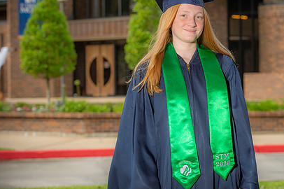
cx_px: 184
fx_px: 970
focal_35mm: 123
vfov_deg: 11.1
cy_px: 88
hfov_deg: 16.6
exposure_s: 1/250
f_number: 5.6
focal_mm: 86
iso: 80
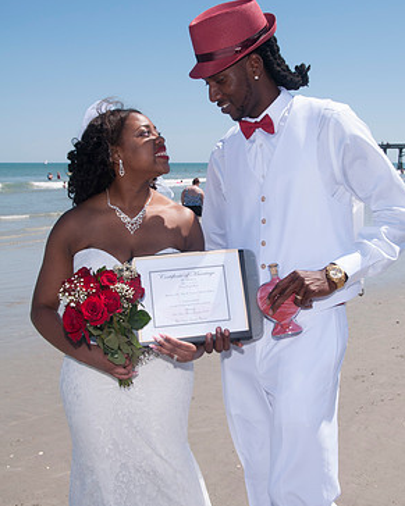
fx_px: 704
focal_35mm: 47
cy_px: 228
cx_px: 207
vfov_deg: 39.5
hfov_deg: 32.1
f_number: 11
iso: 100
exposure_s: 1/250
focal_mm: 27
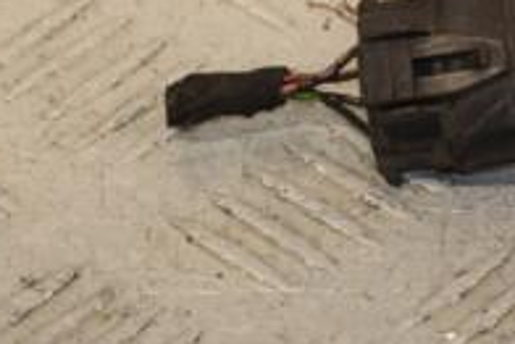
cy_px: 79
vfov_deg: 2.9
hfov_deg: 4.3
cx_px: 504
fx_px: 6893
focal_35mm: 482
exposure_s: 1/200
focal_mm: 105
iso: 800
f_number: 9
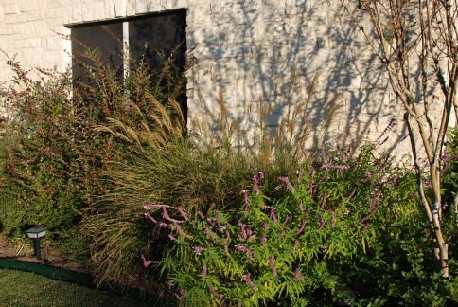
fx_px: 459
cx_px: 229
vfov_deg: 37.0
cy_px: 154
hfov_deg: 53.1
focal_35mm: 36
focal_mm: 24
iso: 100
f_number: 6.3
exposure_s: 1/160
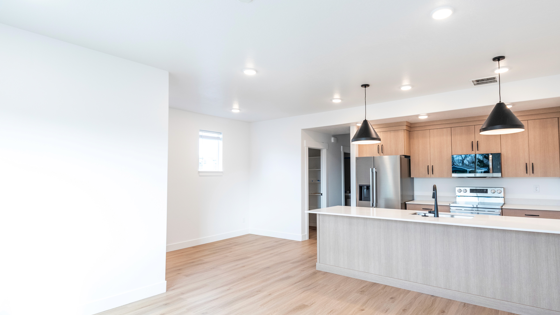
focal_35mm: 20
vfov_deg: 55.9
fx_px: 297
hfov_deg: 86.2
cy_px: 164
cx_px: 314
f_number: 4
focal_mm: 16
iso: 800
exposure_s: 1/125
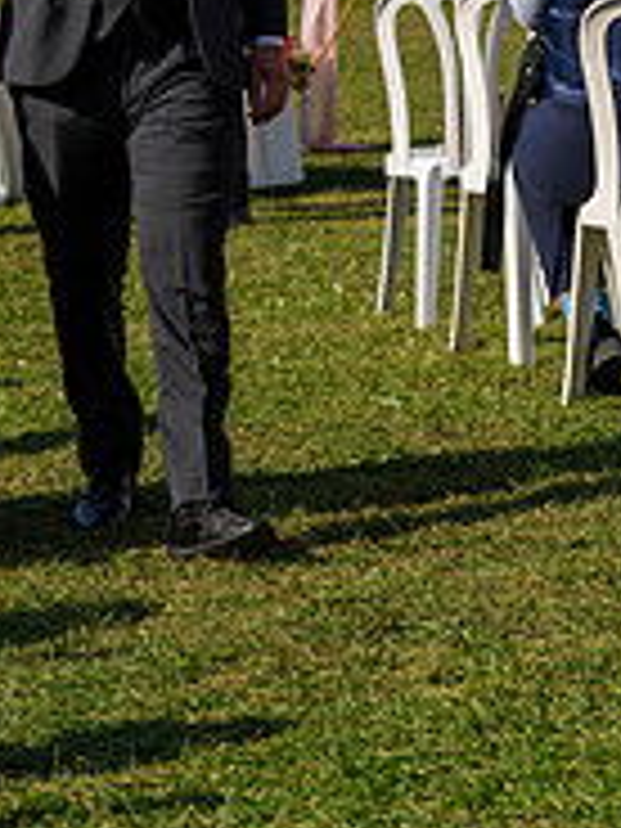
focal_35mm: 153
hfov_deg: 9.7
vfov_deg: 12.7
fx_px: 3660
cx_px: 58
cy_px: -68
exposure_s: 1/1600
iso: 250
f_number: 5
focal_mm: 65
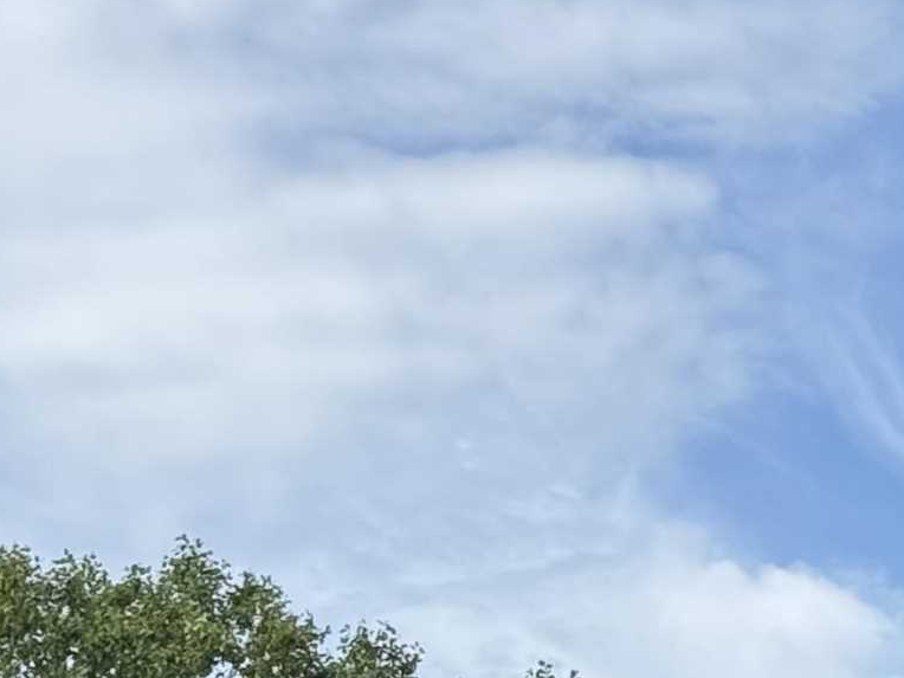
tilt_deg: +9.5
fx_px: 5040
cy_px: 1200
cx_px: 858
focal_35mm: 193
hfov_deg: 10.2
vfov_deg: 7.5
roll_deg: +0.7
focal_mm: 6.76
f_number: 1.78
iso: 64
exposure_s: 1/2611
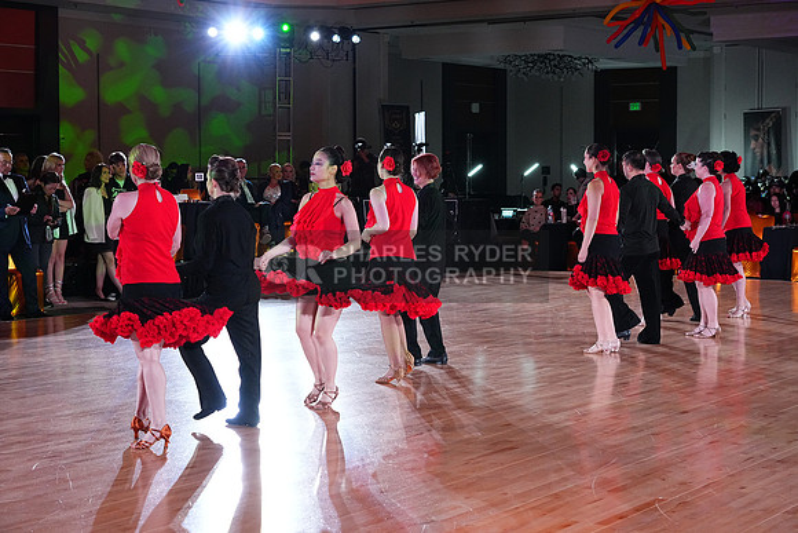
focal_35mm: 65
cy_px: 266
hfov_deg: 31.0
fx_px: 1441
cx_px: 399
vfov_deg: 20.9
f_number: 5.6
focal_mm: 65
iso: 5000
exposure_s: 1/400
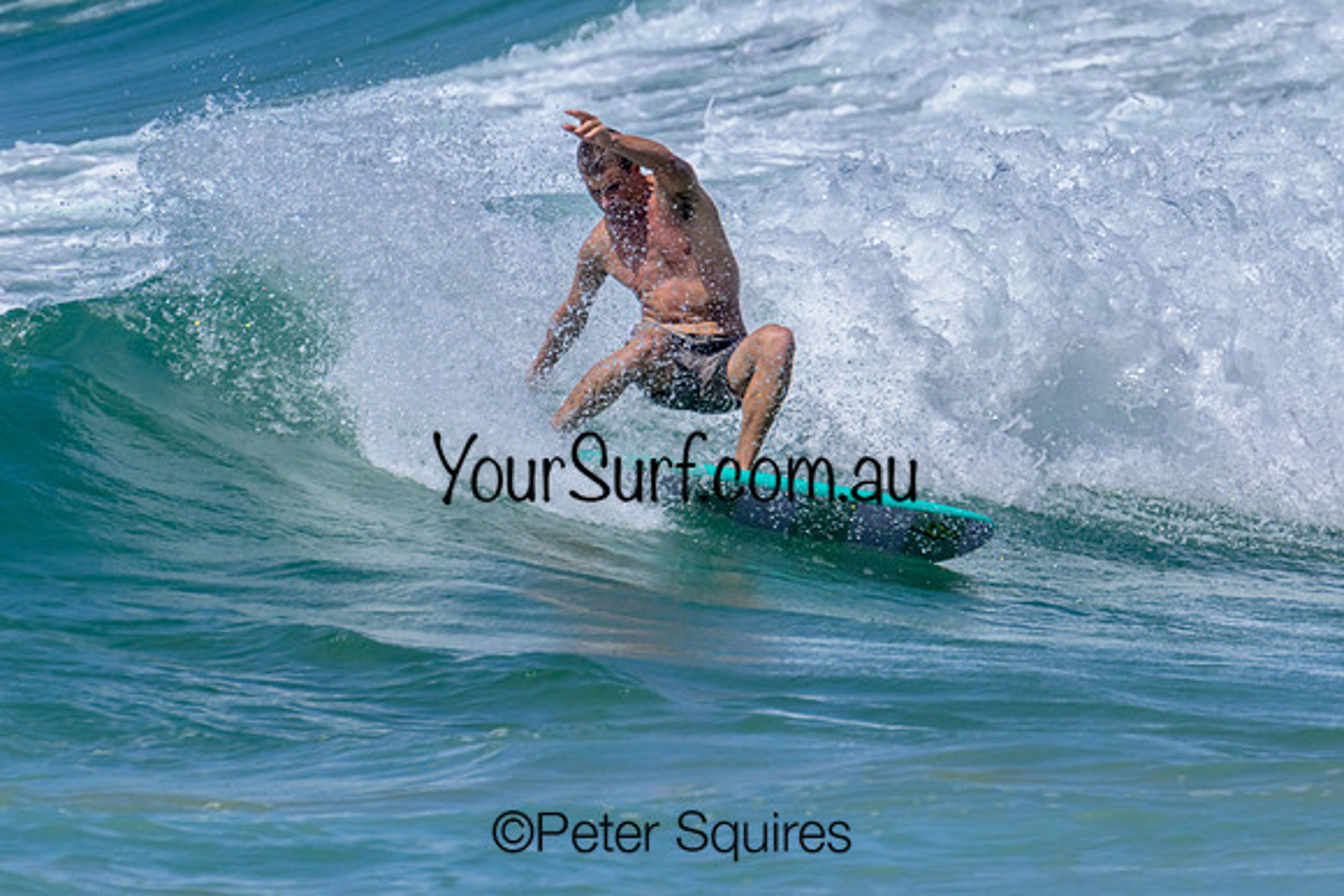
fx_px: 40582
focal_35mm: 1087
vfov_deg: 1.3
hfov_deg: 1.9
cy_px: 297
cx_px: 765
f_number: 16
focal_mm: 800
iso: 800
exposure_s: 1/2000
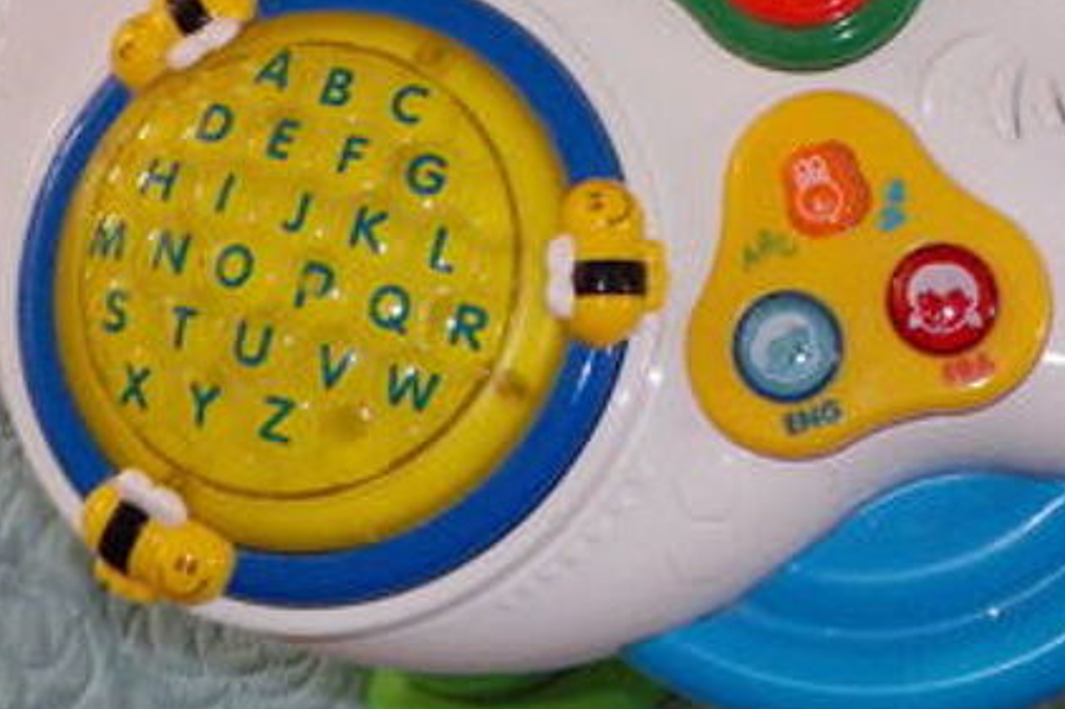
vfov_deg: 17.6
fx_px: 2188
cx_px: 742
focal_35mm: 74
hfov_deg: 27.1
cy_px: -126
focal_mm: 4.1
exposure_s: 1/15
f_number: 3.3
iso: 500
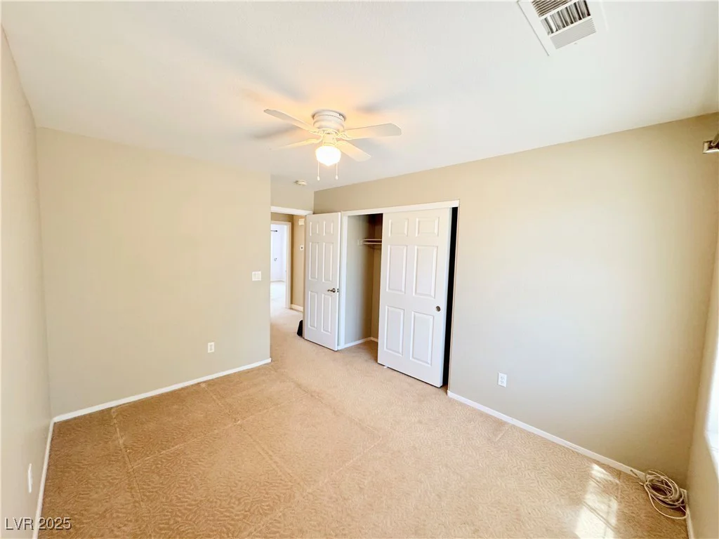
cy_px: 270
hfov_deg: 102.1
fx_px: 291
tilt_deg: -3.7
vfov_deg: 85.7
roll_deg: -2.0
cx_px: 360
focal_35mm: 14
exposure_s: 1/60
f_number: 2.2
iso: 250
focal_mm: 2.22
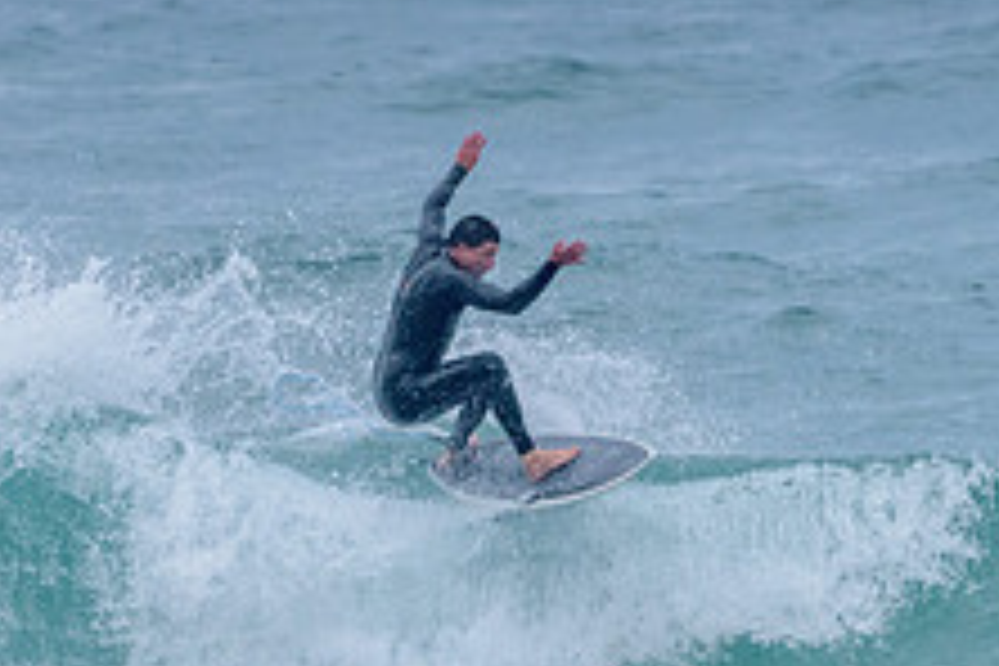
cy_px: 533
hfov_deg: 1.3
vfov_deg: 0.9
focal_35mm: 1598
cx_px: 404
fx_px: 44341
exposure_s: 1/2000
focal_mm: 500
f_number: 5.6
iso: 1800
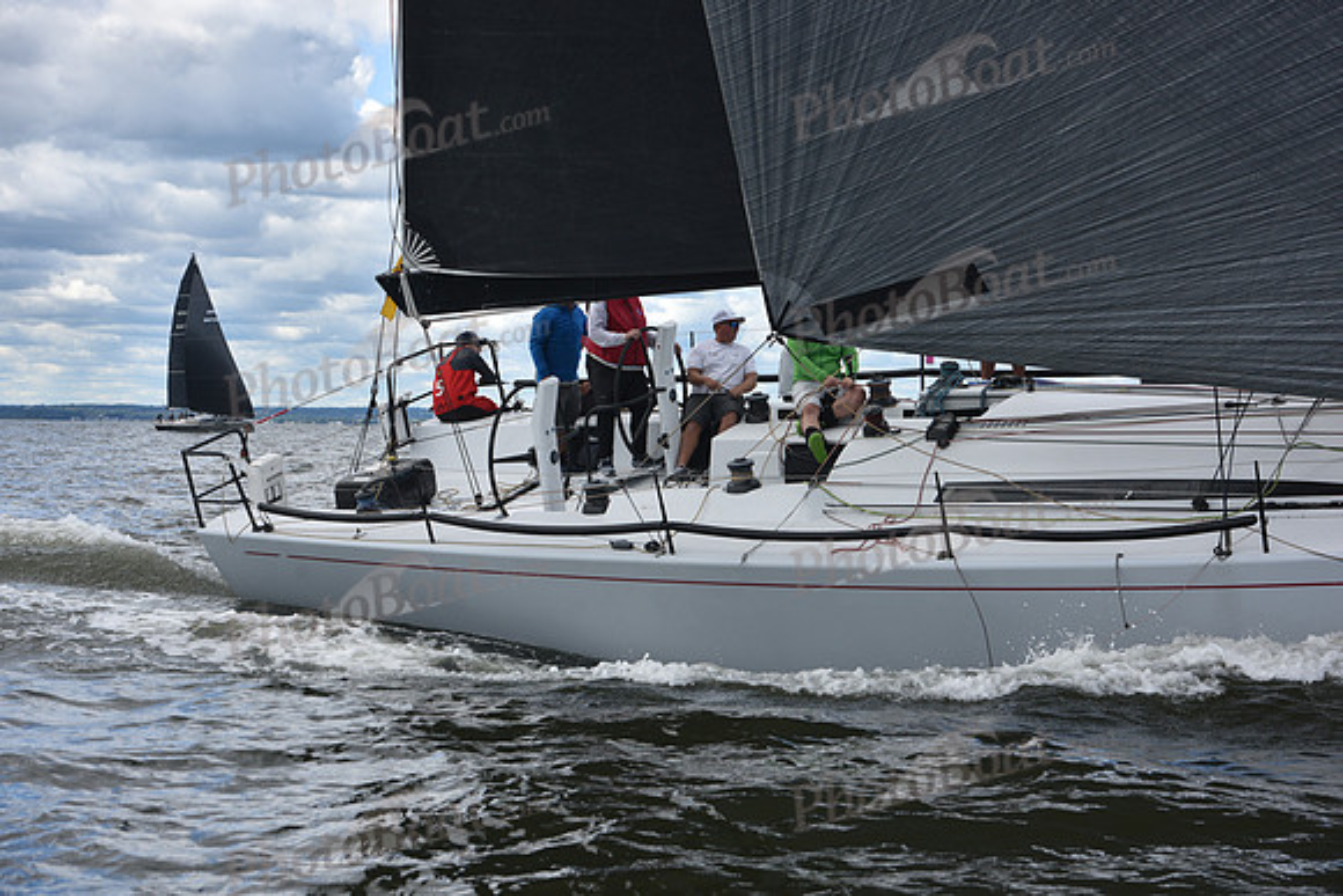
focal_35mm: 70
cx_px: 672
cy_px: 448
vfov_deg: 19.5
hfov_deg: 28.8
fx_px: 2612
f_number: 6.3
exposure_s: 1/1000
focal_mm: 70
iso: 250
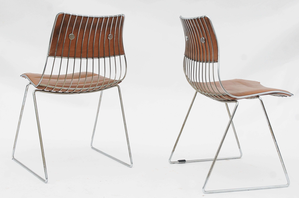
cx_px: 150
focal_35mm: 48
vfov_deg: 28.0
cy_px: 99
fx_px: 398
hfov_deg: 41.2
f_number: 5.6
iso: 250
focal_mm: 32
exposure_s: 1/160
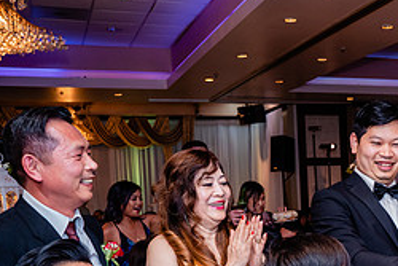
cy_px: 286
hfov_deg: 28.1
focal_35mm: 65
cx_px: 439
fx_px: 719
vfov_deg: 20.1
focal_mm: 28
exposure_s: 1/250
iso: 1250
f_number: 4.5
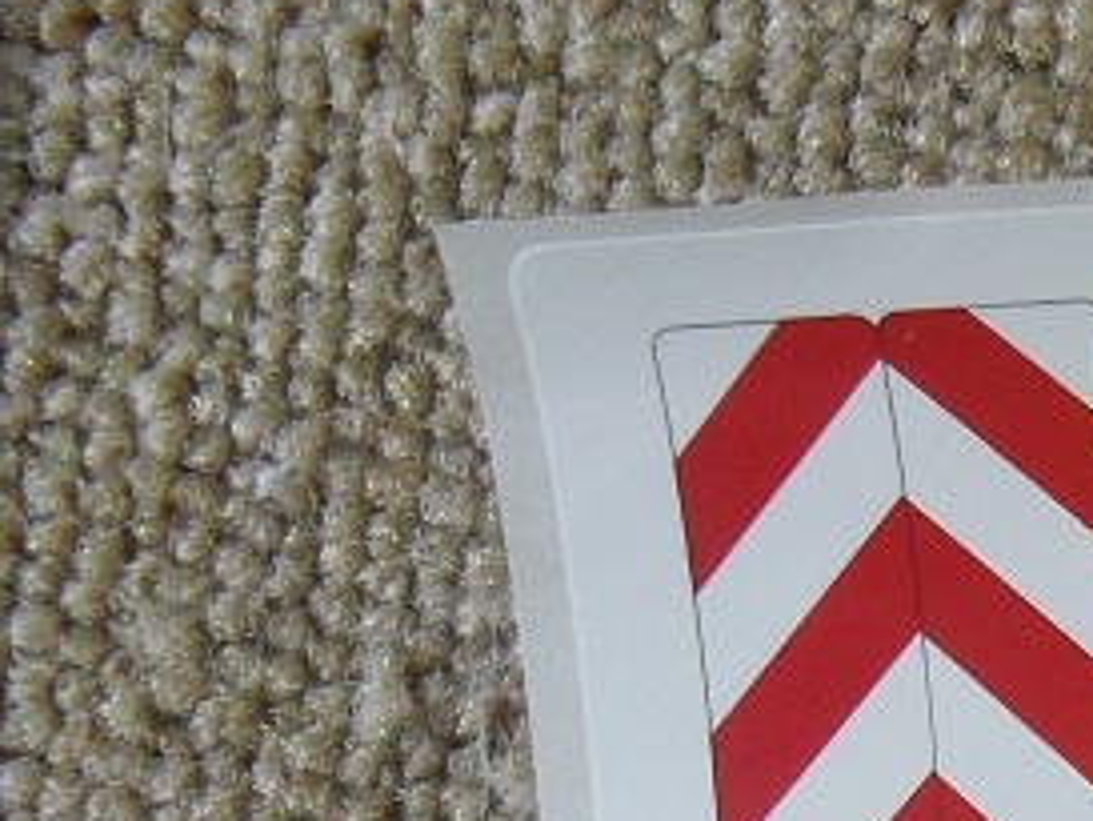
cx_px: 1822
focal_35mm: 117
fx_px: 3696
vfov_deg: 12.0
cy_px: 1282
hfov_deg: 15.1
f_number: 3.2
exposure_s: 1/6
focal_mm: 6.3
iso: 200
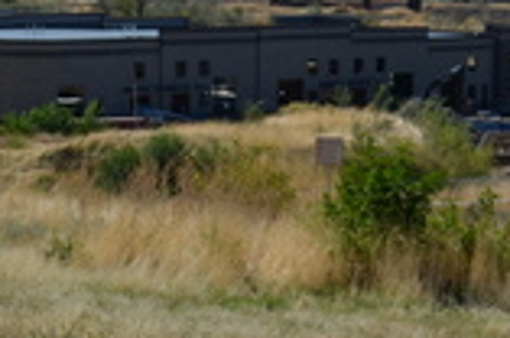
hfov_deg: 12.9
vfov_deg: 8.6
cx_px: 279
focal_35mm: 159
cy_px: 280
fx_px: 2248
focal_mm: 26
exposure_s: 1/1250
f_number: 4.2
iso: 100
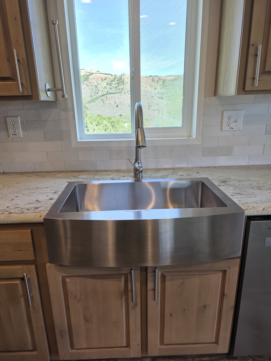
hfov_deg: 58.9
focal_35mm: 23
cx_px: 136
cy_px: 180
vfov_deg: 73.9
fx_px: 240
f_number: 1.7
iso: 50
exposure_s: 1/120
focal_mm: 6.3
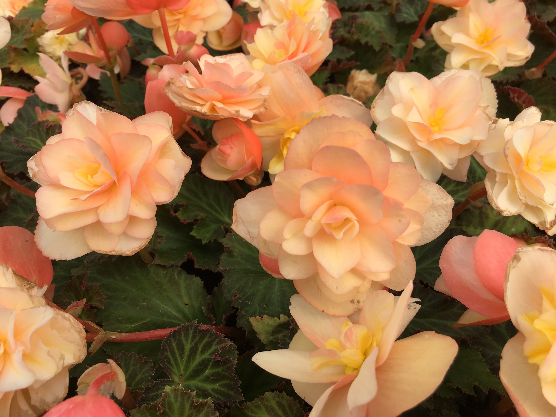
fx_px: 466
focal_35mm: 29
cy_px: 208
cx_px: 278
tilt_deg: -50.8
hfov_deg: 61.7
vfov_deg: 48.2
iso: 25
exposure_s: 1/569
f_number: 2.2
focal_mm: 4.15
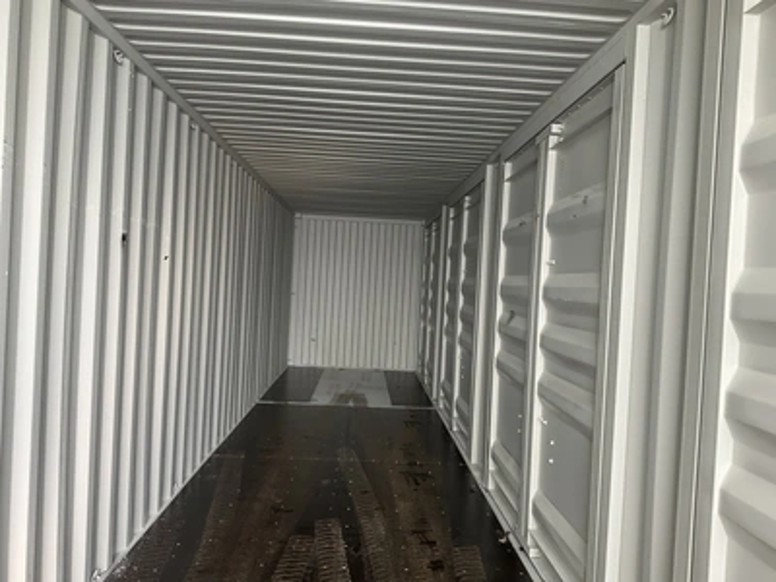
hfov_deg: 61.7
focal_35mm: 29
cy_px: 291
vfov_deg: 48.2
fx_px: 650
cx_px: 388
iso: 64
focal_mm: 3
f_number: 1.8
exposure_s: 1/122
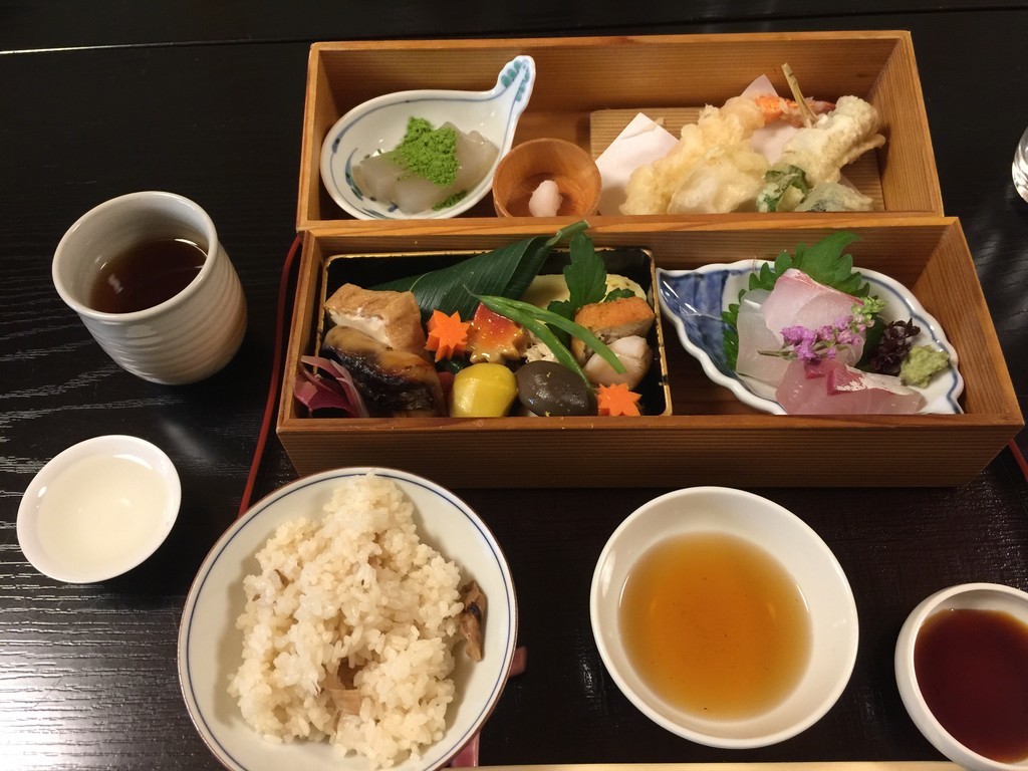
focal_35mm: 29
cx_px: 514
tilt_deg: -60.4
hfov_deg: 61.7
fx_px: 861
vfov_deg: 48.2
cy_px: 386
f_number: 2.2
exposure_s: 1/15
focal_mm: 4.15
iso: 100
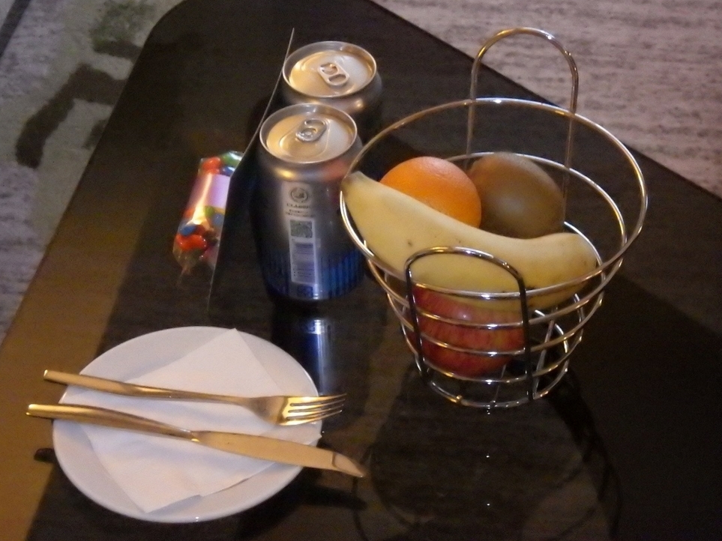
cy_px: 262
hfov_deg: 19.6
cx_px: 342
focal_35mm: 100
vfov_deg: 14.8
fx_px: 2085
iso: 1600
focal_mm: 16.7
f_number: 5
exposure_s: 1/13
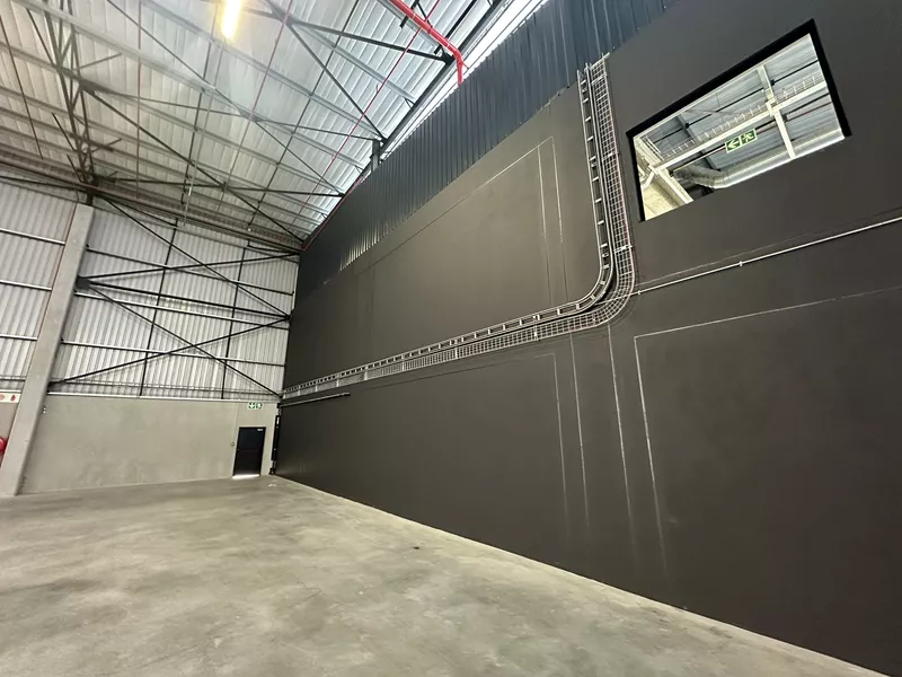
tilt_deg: +14.8
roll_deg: +0.2
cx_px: 451
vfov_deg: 85.7
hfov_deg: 102.1
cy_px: 338
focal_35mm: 14
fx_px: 365
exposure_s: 1/50
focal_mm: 2.22
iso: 640
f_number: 2.2
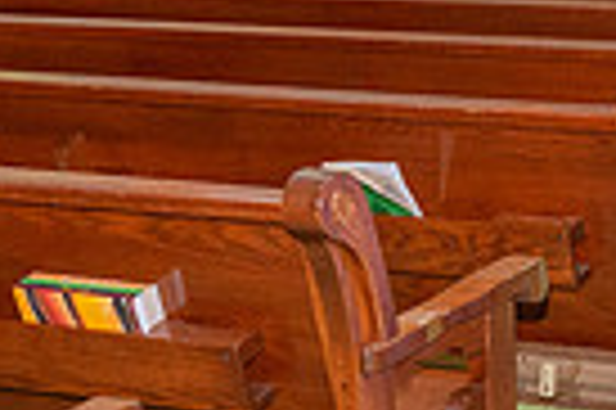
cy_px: 86
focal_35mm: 130
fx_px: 2222
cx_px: 908
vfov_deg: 10.5
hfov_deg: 14.7
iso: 1000
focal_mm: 24
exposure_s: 1/125
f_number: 2.8
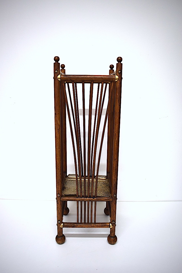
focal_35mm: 27
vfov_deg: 67.4
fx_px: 205
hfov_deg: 48.0
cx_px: 91
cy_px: 136
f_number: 4
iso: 400
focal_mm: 18
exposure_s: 1/60
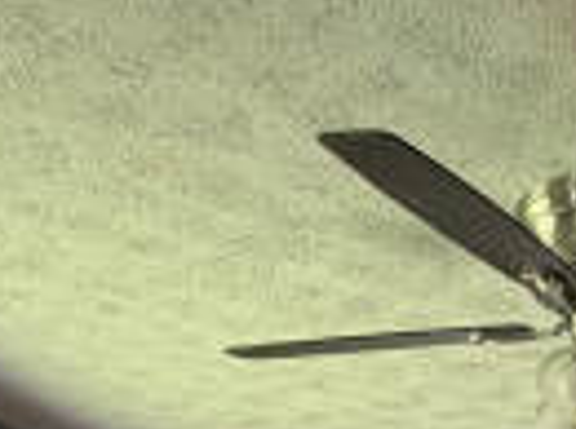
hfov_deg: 25.2
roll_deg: +0.5
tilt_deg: -5.7
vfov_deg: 15.4
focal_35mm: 72
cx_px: 631
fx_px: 1196
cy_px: 911
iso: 320
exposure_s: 1/82
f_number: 2.2
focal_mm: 2.22
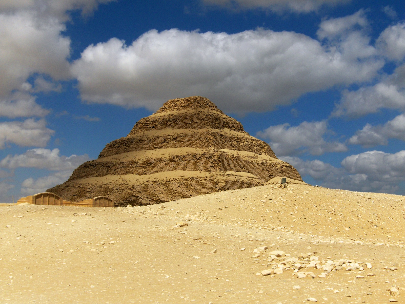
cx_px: 202
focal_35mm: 52
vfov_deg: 28.0
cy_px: 152
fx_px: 608
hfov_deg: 36.8
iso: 100
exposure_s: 1/1124
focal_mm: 11.2
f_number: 8
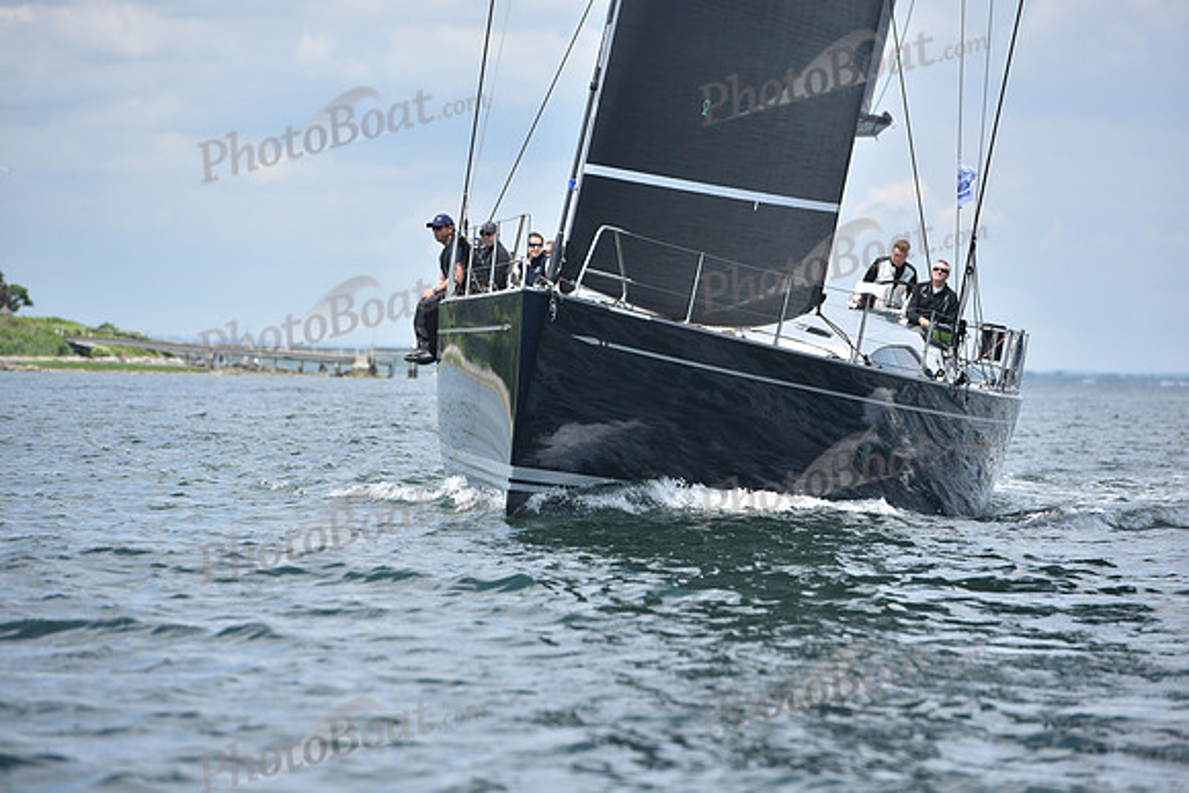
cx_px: 594
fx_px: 6607
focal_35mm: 200
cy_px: 396
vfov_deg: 6.9
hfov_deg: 10.3
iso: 250
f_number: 5
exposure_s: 1/1600
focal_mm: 200
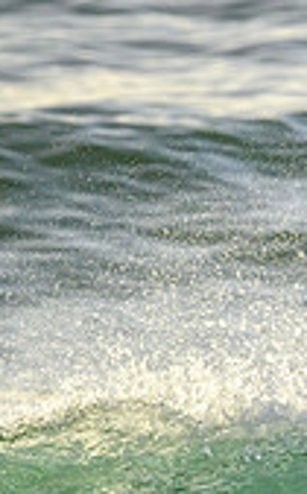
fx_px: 23110
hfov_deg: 0.8
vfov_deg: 1.2
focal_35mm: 1719
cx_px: 804
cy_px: 440
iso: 1100
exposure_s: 1/2000
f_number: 10
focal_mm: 490
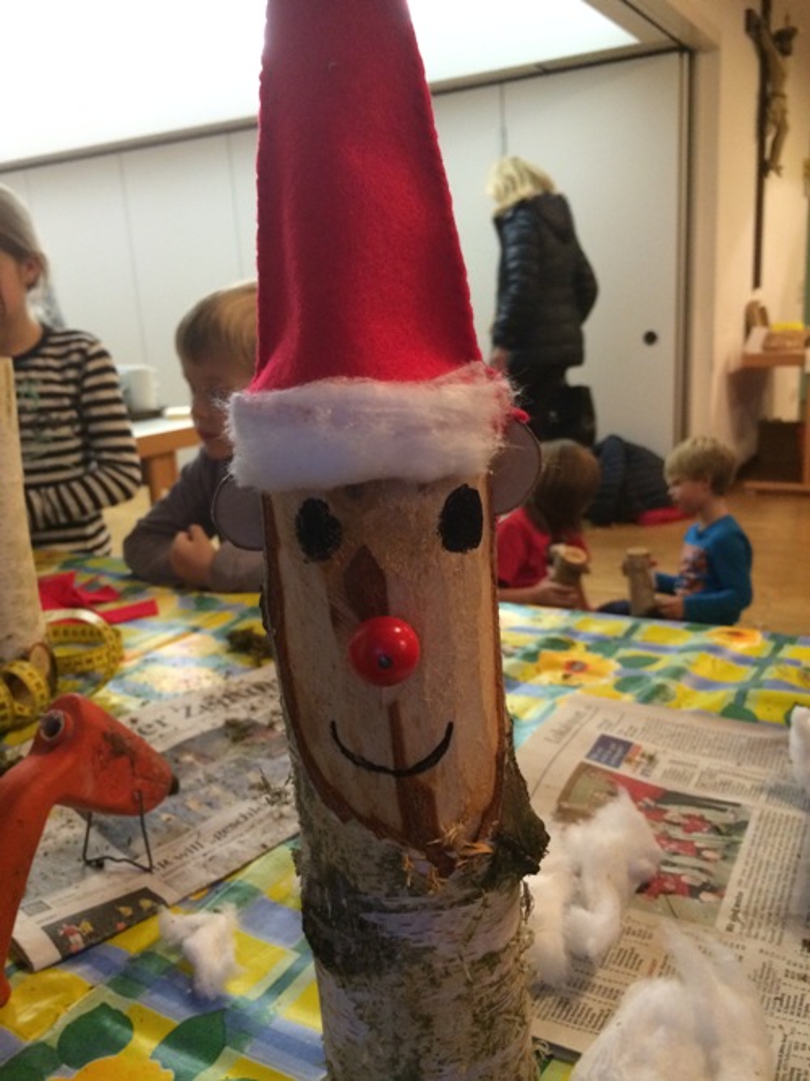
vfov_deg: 61.7
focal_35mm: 29
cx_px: 405
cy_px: 540
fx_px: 905
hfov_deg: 48.2
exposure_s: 1/24
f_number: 2.2
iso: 320
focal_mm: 4.15
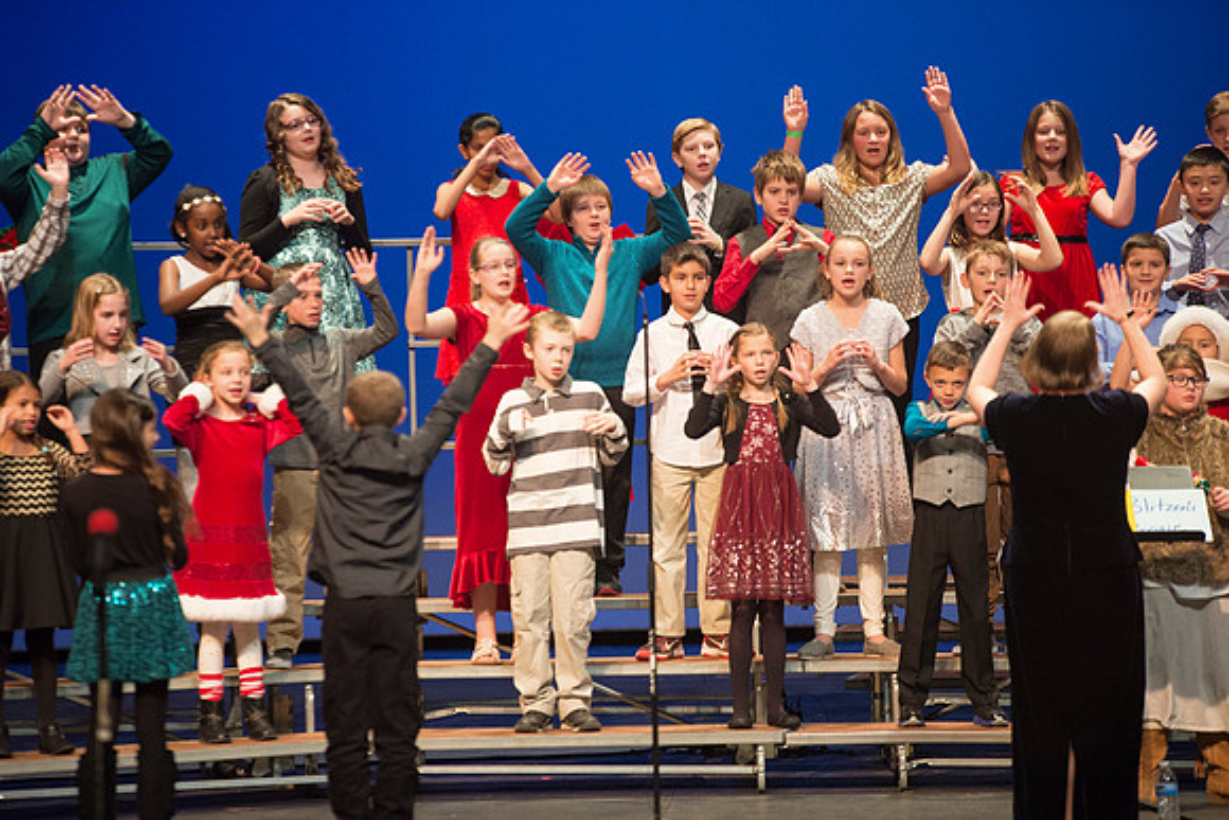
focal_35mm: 200
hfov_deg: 10.3
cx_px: 614
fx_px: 6829
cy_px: 410
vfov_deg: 6.9
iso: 2500
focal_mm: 200
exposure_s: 1/200
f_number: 2.8
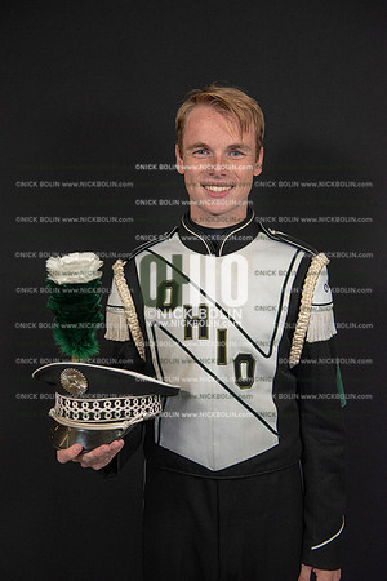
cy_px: 290
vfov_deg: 46.4
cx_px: 194
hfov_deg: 31.9
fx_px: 677
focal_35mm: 42
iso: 2000
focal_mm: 42
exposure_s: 1/640
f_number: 5.6
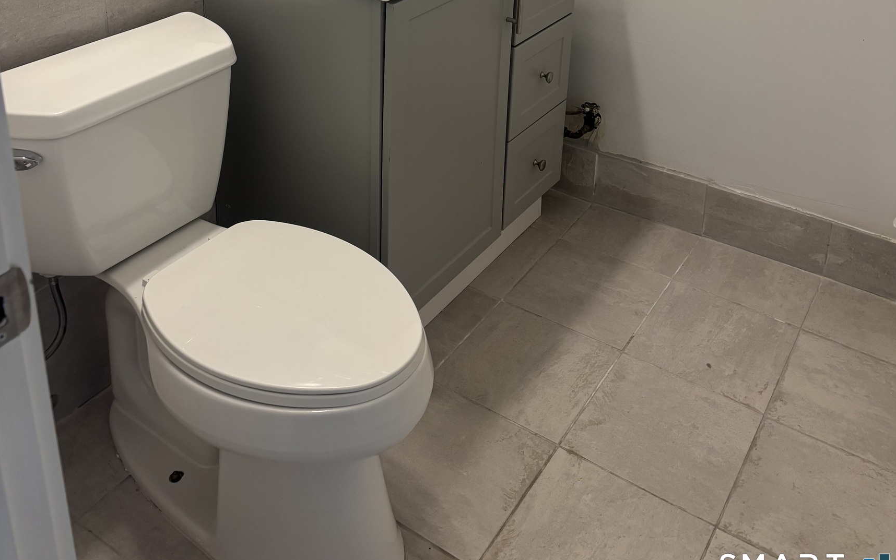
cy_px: -13
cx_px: 450
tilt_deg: -19.8
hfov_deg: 52.7
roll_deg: -1.7
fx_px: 904
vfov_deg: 31.6
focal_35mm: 37
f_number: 1.6
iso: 125
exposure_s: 1/120
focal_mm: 5.96
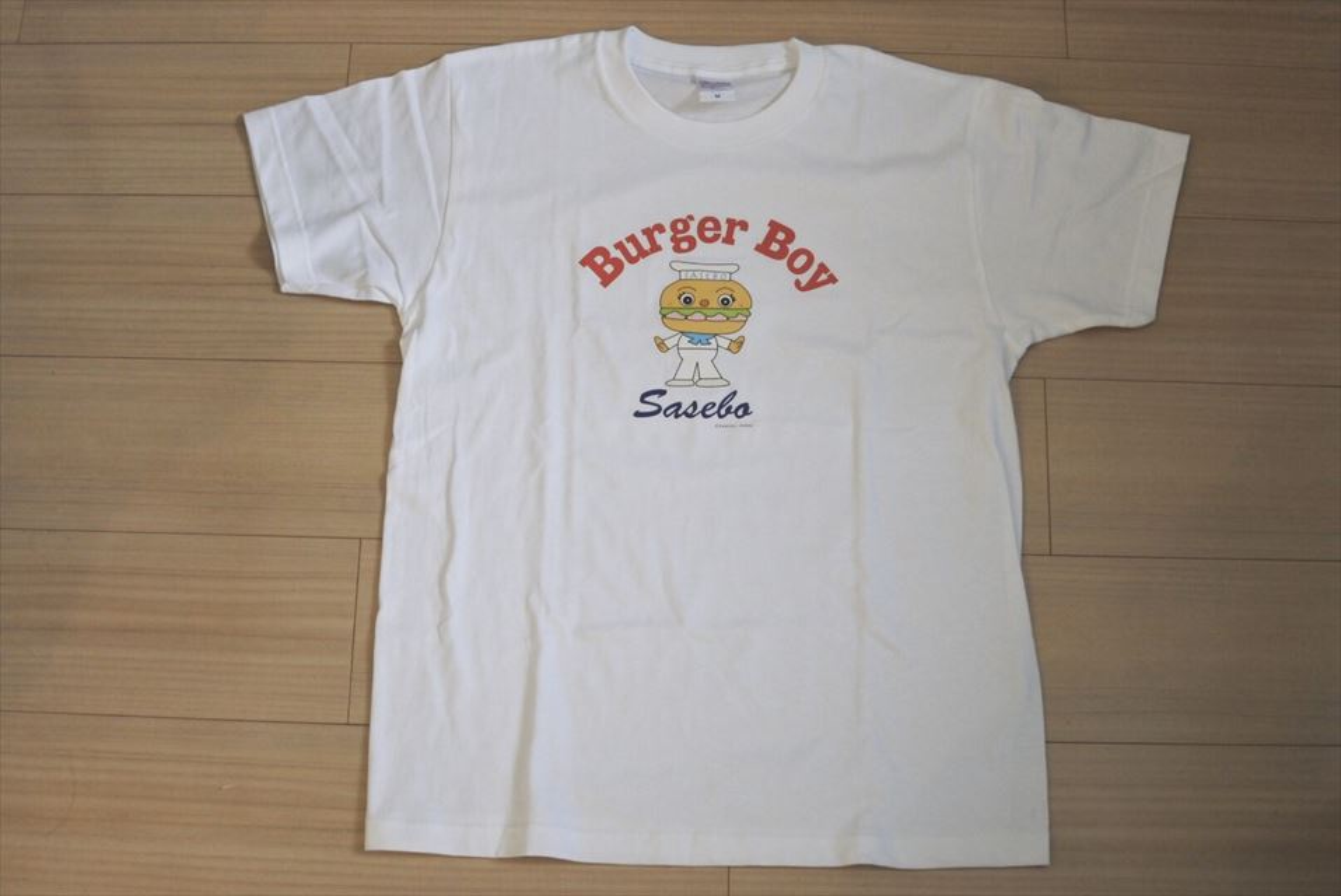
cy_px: 448
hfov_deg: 40.3
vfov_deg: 27.6
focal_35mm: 49
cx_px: 670
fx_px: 1826
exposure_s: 1/200
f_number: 1.8
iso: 800
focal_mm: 18.5
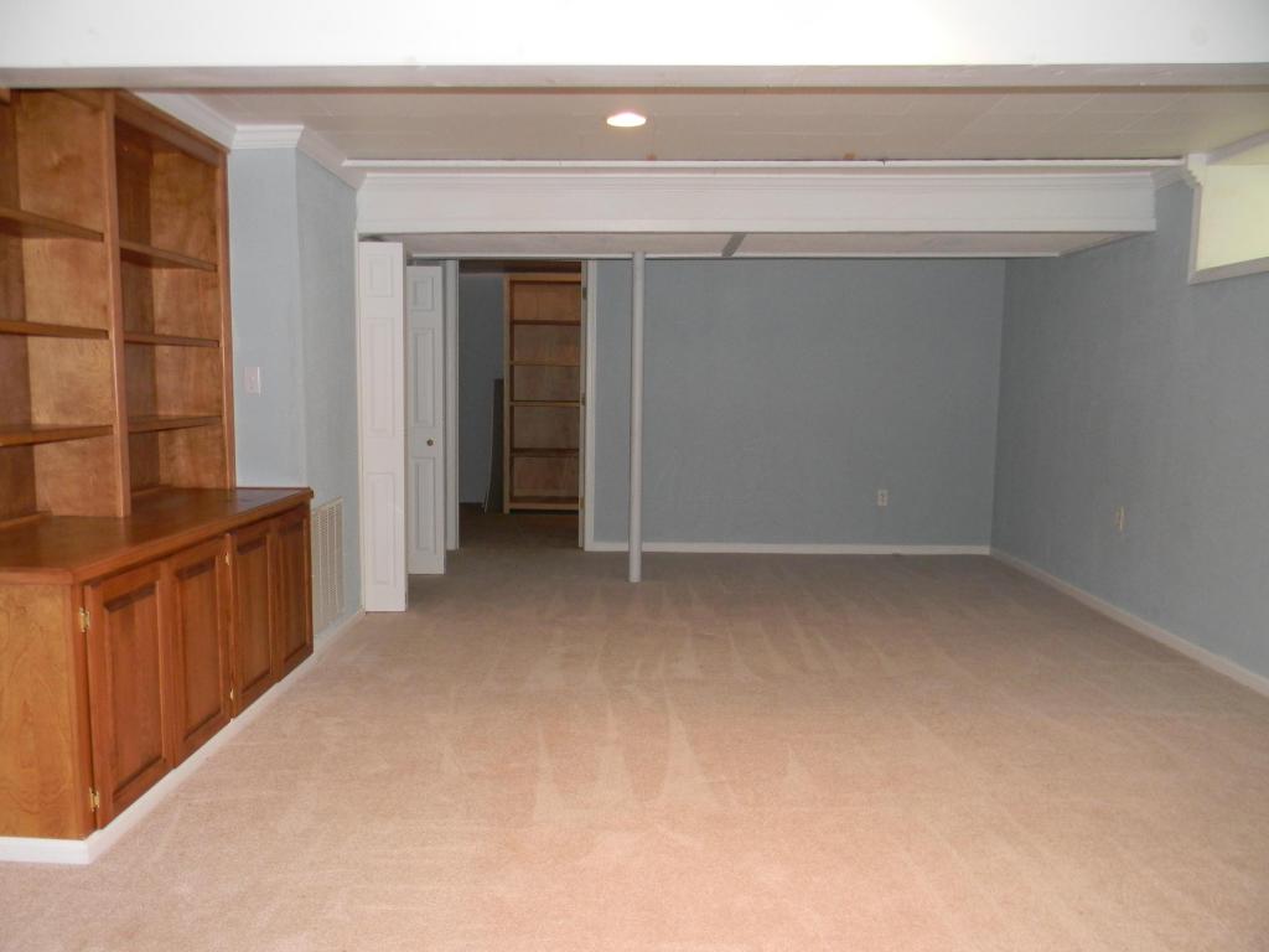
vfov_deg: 49.7
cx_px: 634
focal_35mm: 28
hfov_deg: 63.4
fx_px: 1026
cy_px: 476
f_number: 3.5
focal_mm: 5
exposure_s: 1/26
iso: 231
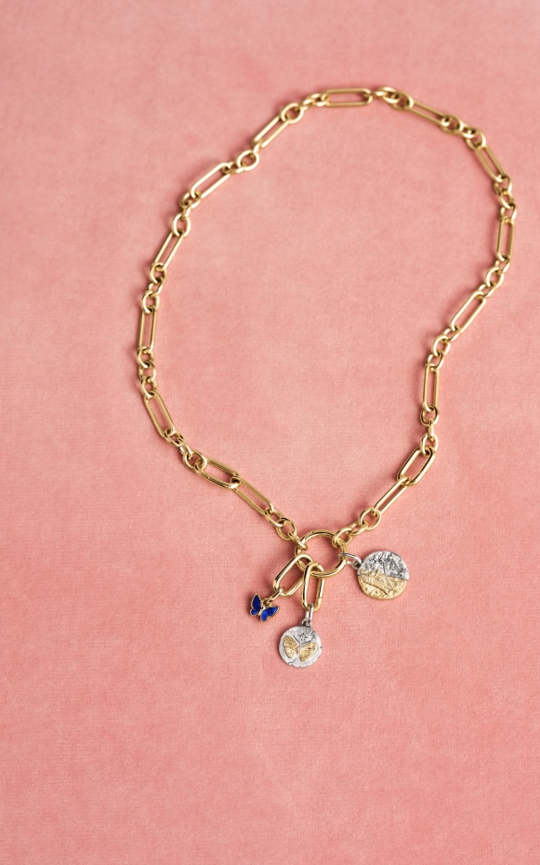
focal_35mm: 101
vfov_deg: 20.6
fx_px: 2379
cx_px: 318
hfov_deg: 12.9
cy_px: 432
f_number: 11
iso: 100
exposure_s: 1/125
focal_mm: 120
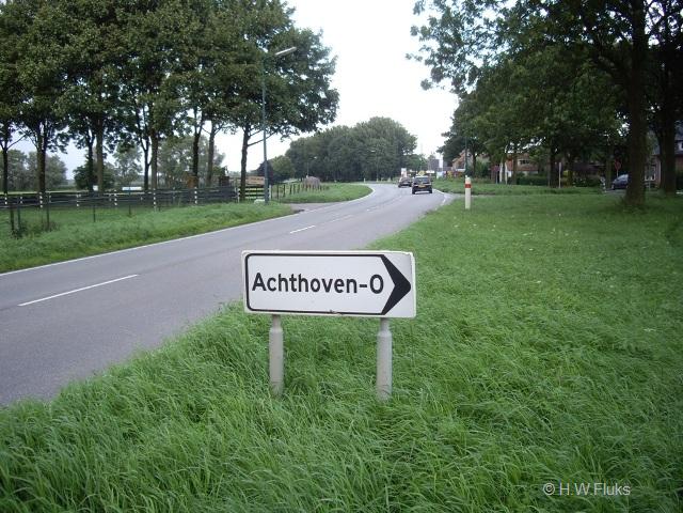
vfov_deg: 37.7
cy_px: 256
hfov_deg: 49.0
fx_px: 750
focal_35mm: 38
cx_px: 342
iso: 100
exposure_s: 1/60
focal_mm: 7.9
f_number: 2.8
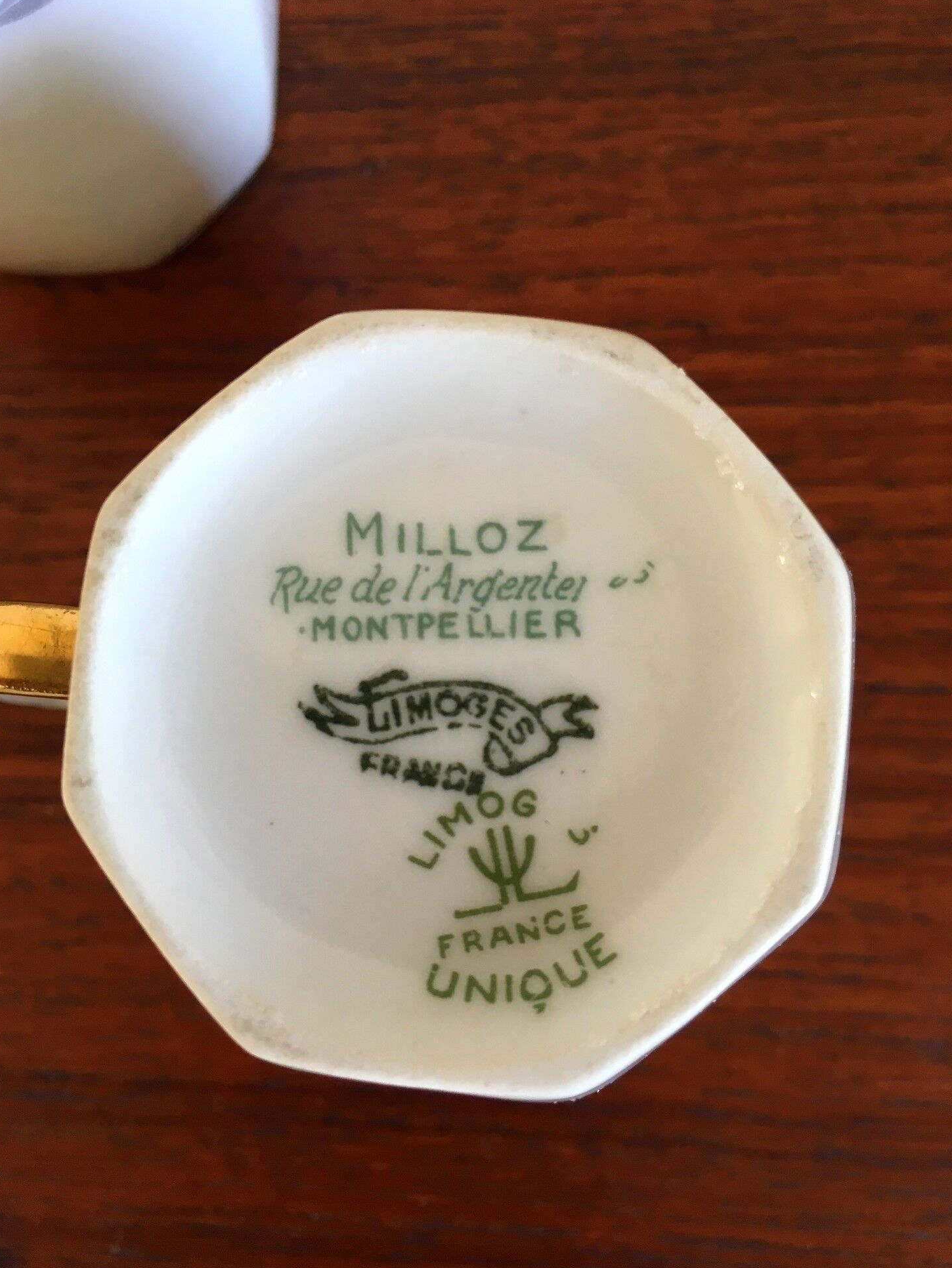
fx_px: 1100
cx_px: 474
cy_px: 639
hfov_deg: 46.8
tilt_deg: -85.0
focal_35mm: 30
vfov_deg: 60.0
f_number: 2.2
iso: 80
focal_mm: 4.15
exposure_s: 1/33
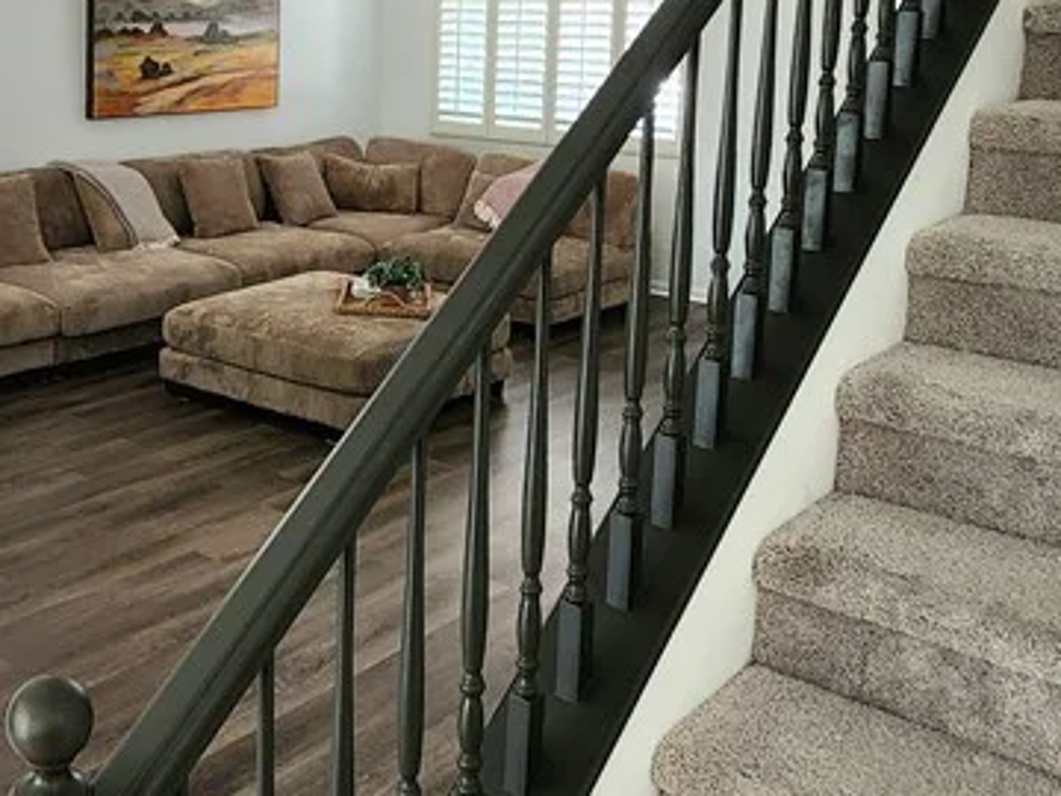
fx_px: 1134
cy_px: 218
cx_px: 271
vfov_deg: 37.9
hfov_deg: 48.3
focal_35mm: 37
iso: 160
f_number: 2.2
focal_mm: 2.2
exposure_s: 1/60.2
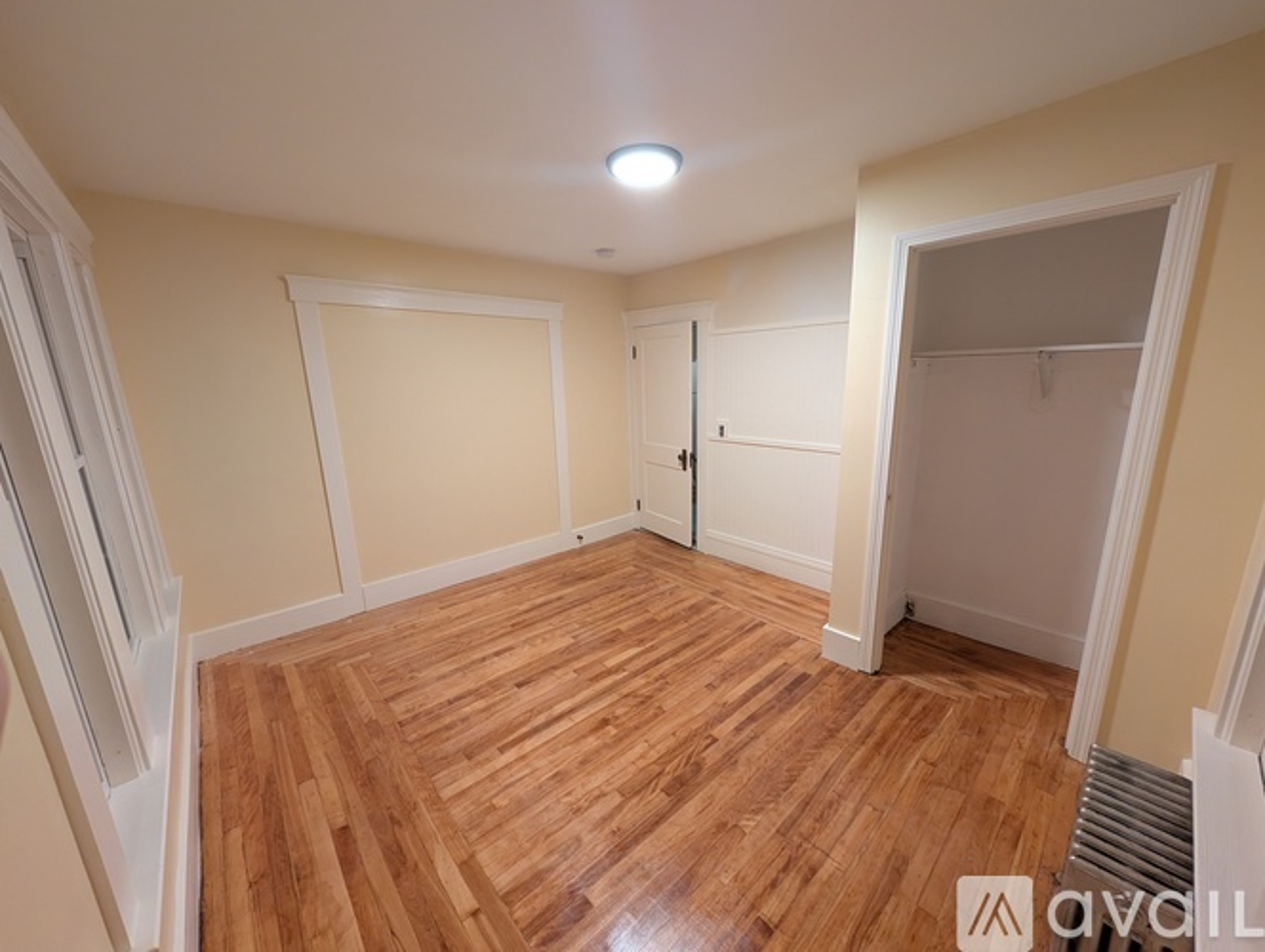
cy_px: 476
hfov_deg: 110.5
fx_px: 439
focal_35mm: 12
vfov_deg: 94.6
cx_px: 632
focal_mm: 2.02
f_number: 1.7
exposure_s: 1/24
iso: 165
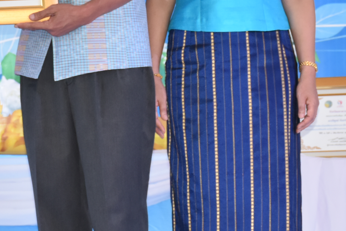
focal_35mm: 250
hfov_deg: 8.2
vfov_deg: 5.5
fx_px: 2403
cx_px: 72
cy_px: 58
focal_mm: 52
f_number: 7.1
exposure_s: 1/200
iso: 800
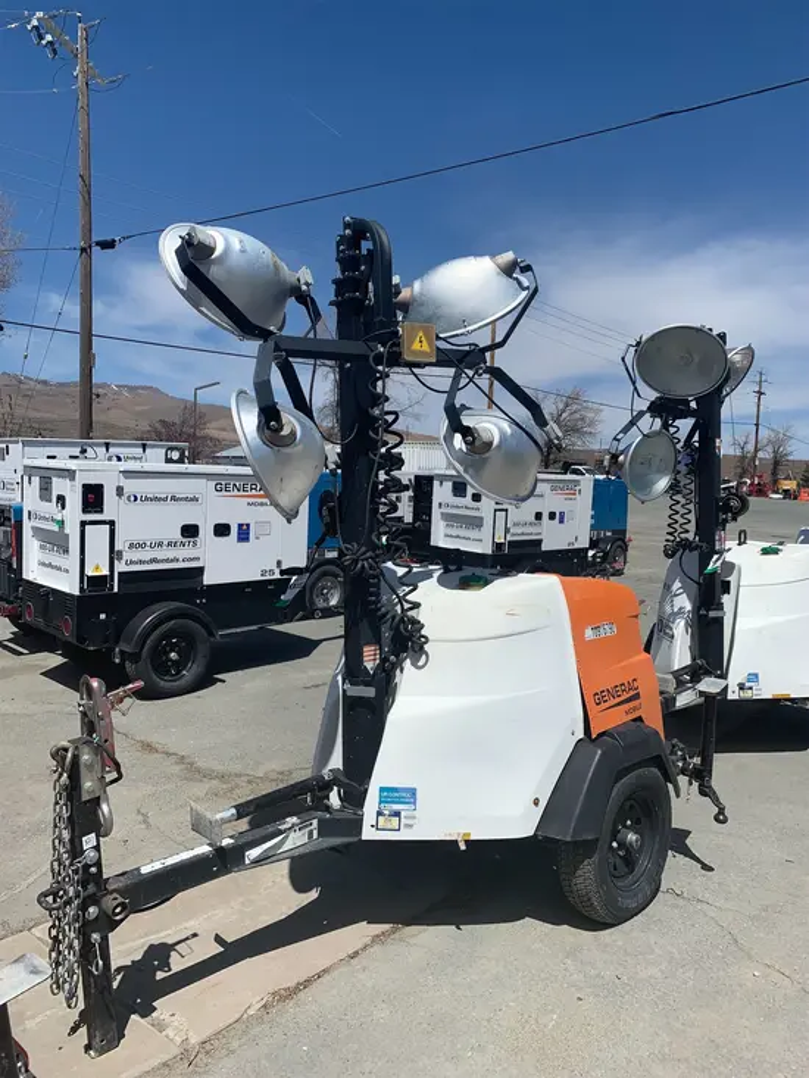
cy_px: 539
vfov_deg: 67.3
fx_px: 810
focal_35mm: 26
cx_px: 404
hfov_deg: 53.1
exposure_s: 1/4673
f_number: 1.8
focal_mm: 4.25
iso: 25
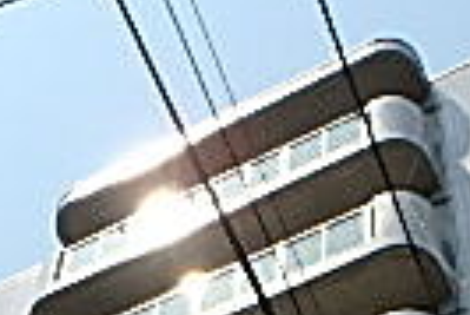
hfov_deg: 19.4
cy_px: 747
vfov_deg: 11.1
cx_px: 201
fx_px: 1372
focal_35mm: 105
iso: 125
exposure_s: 1/640
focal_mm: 3.7
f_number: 6
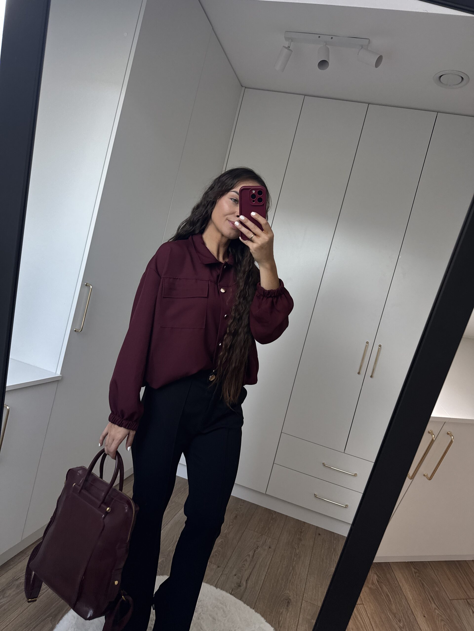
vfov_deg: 71.6
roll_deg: -15.1
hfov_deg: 56.8
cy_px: 316
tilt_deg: -26.9
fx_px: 438
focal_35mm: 24
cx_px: 237
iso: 200
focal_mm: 6.76
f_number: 1.78
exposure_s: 1/115
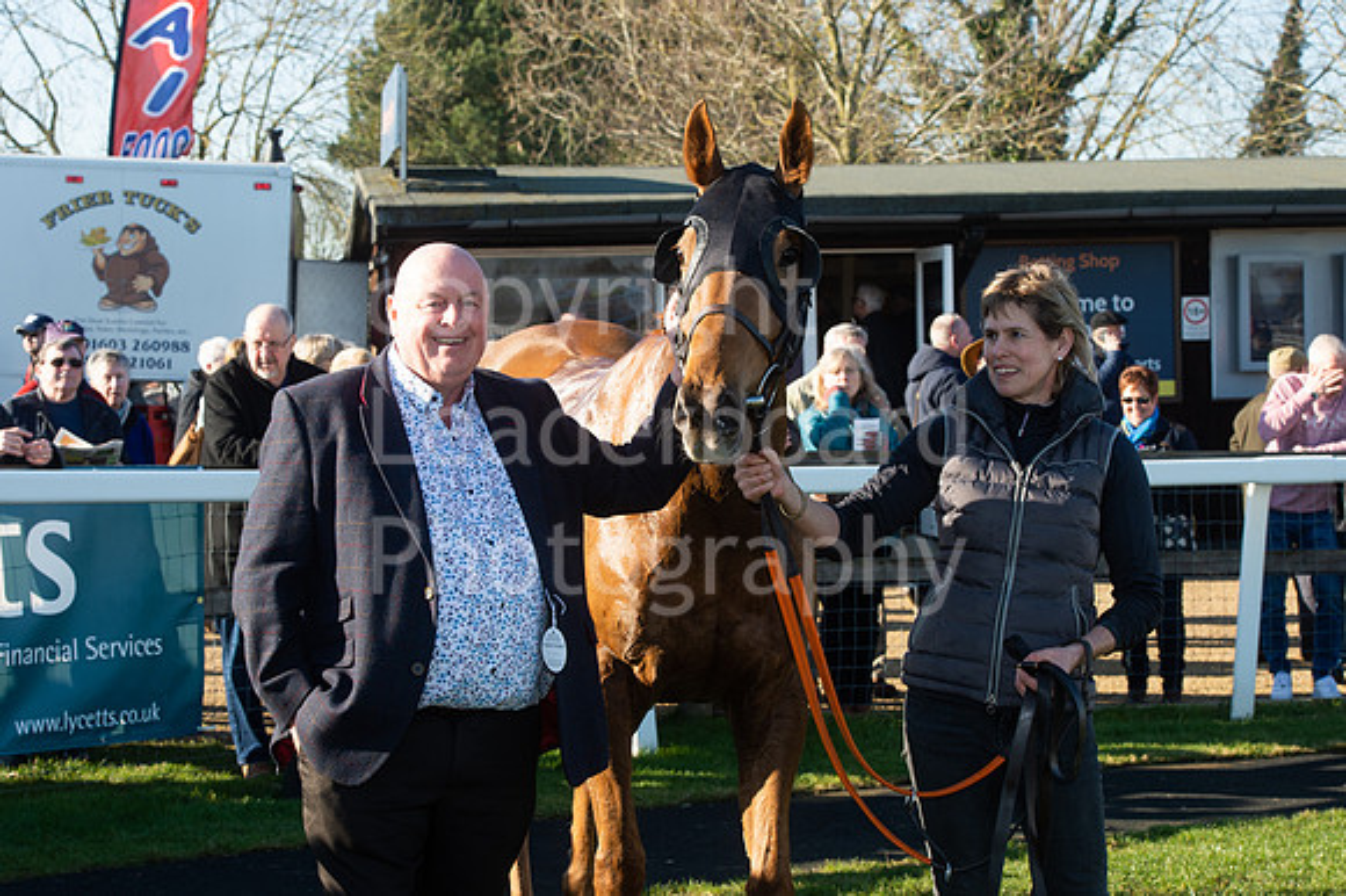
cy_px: 448
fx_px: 2989
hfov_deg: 25.4
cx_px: 673
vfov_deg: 17.0
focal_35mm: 80
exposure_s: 1/250
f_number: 10
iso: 400
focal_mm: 80
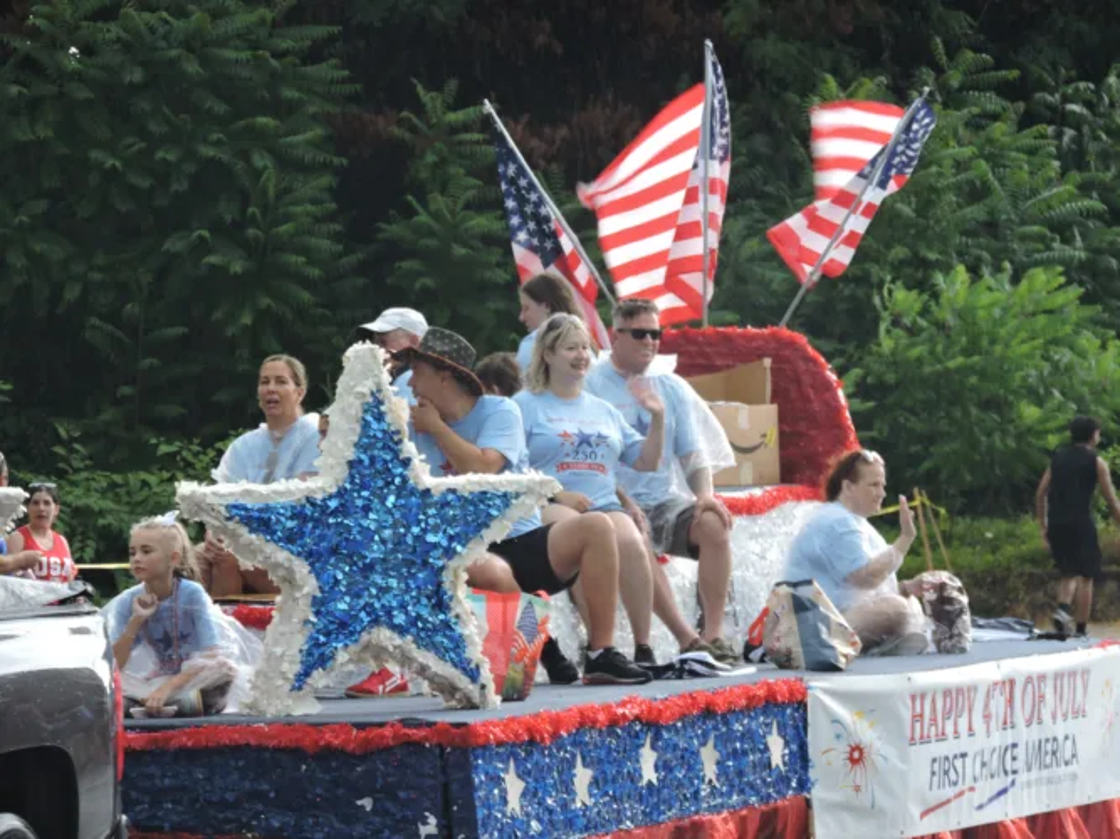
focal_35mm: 275
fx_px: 8896
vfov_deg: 5.4
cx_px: 560
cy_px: 420
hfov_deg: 7.2
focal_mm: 49.1
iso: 400
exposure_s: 1/50
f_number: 4.7
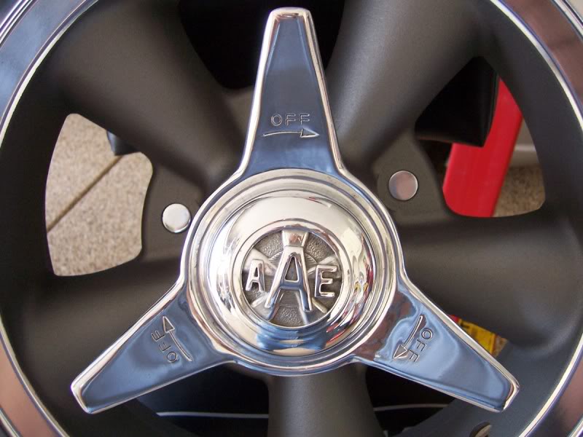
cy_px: 218
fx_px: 606
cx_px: 292
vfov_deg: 39.7
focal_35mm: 36
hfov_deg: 51.4
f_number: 3
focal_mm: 6
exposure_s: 1/30
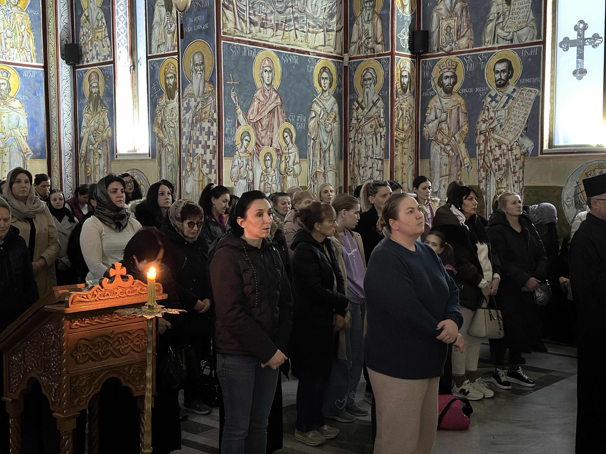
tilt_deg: -3.2
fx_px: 840
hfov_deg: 39.7
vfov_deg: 30.3
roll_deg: -0.2
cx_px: 303
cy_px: 227
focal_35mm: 48
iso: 1600
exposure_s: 1/14
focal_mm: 6.86
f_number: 1.78
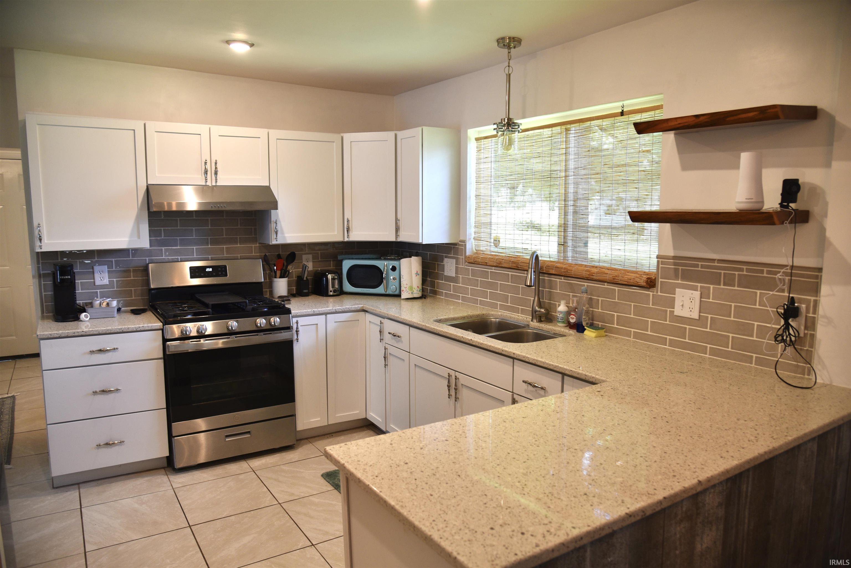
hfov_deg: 73.7
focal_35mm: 24
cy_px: 284
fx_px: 567
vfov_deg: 53.2
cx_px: 426
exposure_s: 1/30
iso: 320
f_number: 4
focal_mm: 24
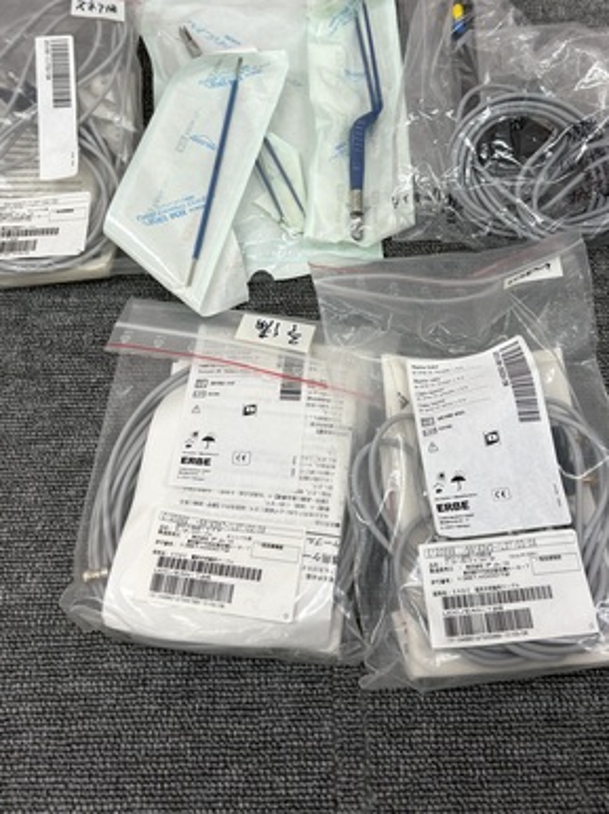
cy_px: 257
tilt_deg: -59.1
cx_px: 310
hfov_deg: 39.6
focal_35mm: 36
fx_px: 845
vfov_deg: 50.3
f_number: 1.6
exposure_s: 1/140
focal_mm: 5.96
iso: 32
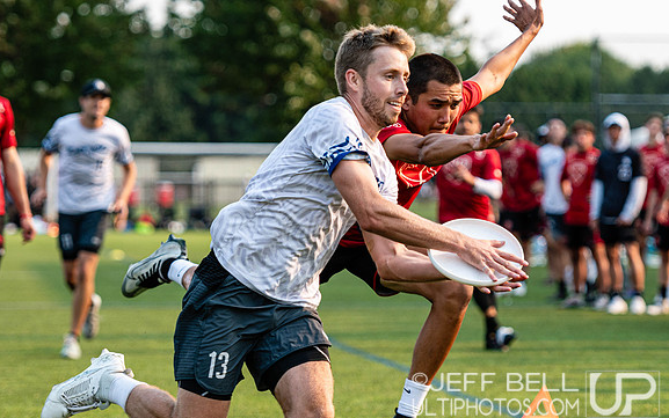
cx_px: 401
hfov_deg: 8.8
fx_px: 4359
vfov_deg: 5.5
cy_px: 173
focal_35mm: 239
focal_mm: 130
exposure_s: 1/1250
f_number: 3.2
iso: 125
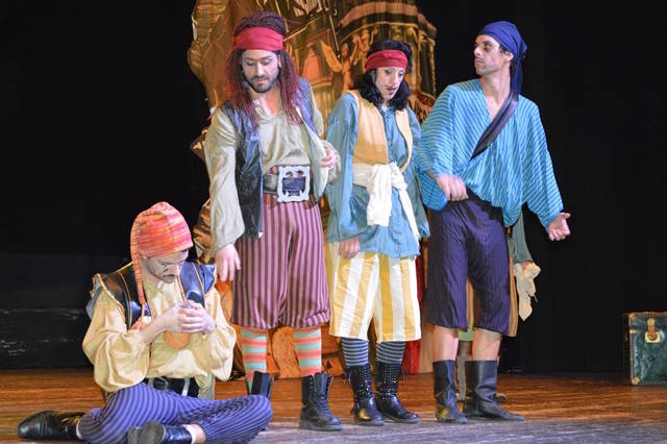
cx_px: 334
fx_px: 1528
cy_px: 222
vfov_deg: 16.5
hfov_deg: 24.6
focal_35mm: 82
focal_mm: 55
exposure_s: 1/60
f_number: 5.6
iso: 3200
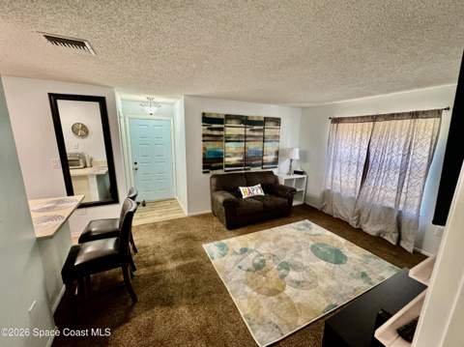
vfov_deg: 85.6
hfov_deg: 102.1
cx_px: 232
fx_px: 187
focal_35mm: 14
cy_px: 174
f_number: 2.2
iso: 320
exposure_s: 1/60
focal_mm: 2.22
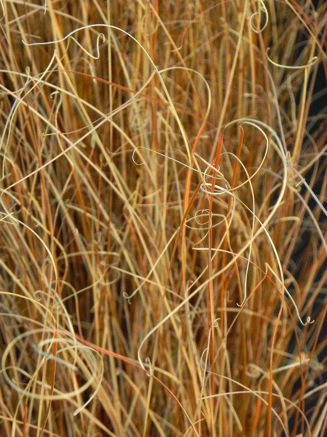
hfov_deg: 11.5
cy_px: 218
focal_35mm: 129
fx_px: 1625
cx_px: 164
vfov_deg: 15.3
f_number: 5
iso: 160
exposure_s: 1/50
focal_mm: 23
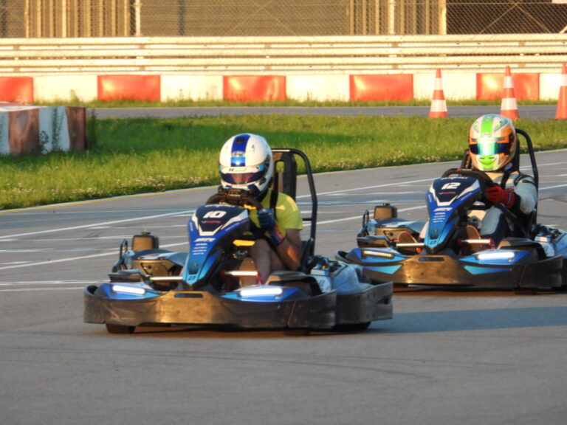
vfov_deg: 2.1
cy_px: 212
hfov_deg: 2.8
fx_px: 11466
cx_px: 284
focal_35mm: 700
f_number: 5
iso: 360
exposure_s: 1/250
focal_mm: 126
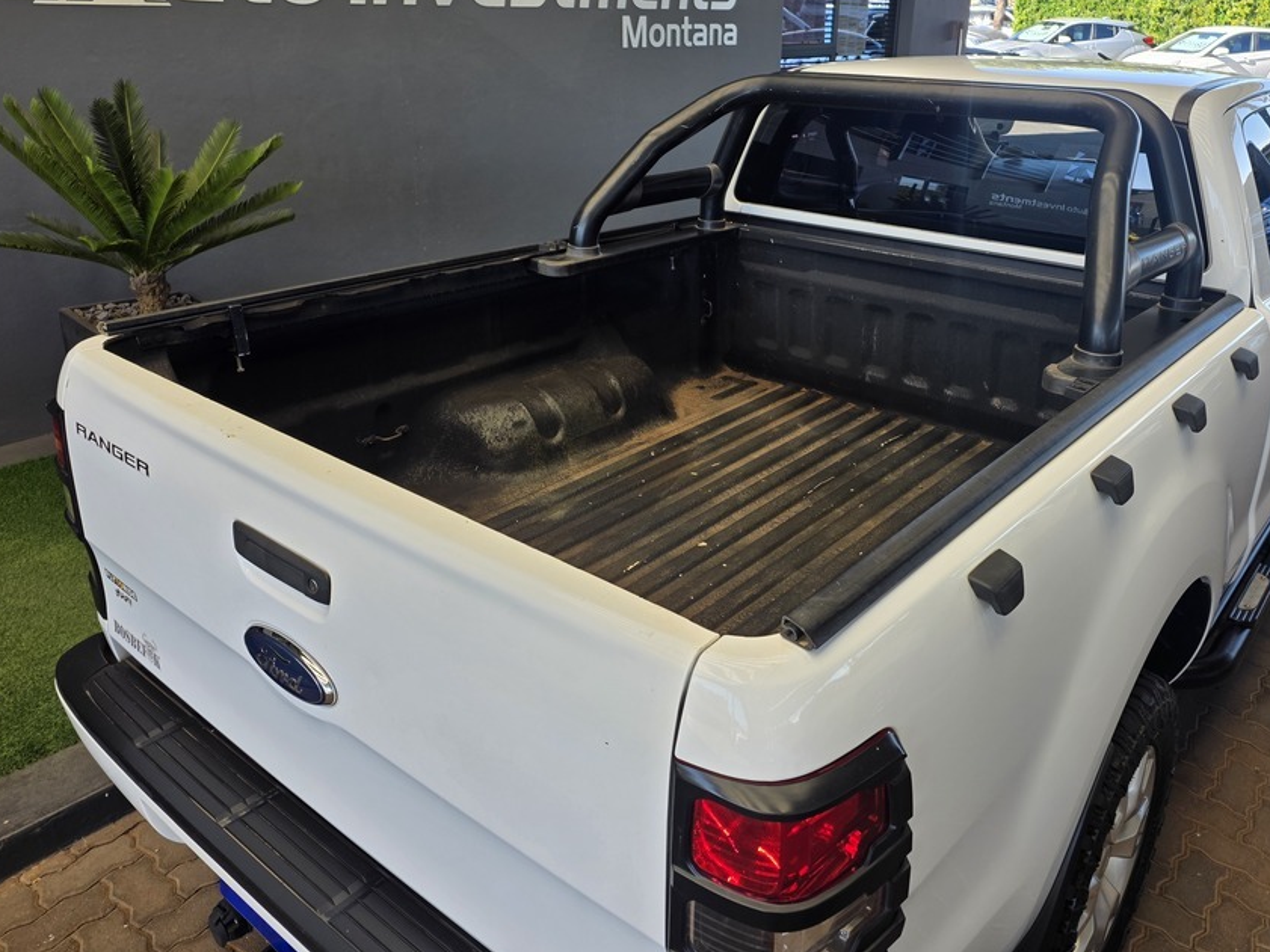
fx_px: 1027
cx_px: 728
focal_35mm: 28
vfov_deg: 49.4
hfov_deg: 63.1
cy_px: 376
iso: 50
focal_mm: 6.25
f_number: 1.7
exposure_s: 1/359
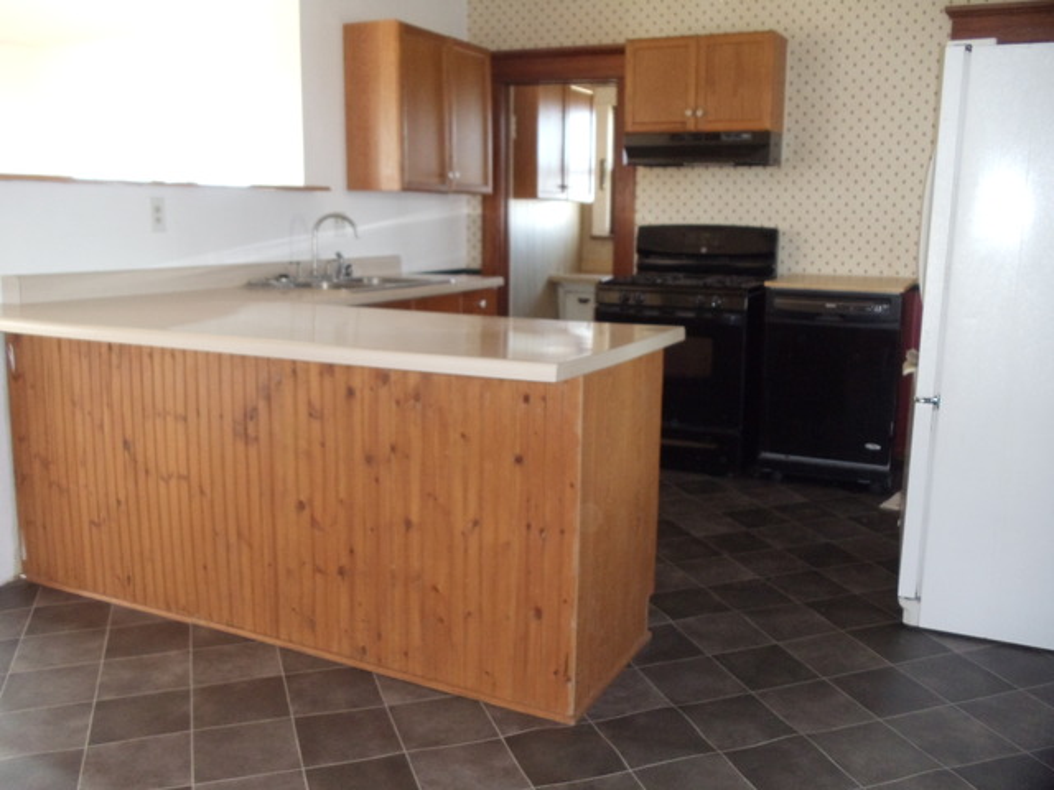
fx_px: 1340
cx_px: 527
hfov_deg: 42.9
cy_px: 395
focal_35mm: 44
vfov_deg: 32.9
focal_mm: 6
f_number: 3.5
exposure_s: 1/30
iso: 400
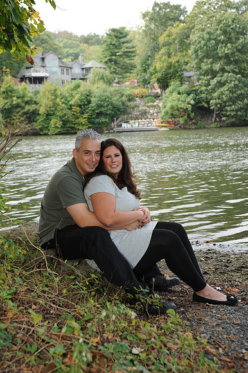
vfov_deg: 38.2
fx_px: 538
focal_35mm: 52
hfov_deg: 26.0
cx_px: 124
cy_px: 186
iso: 500
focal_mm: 52
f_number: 6.3
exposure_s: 1/250
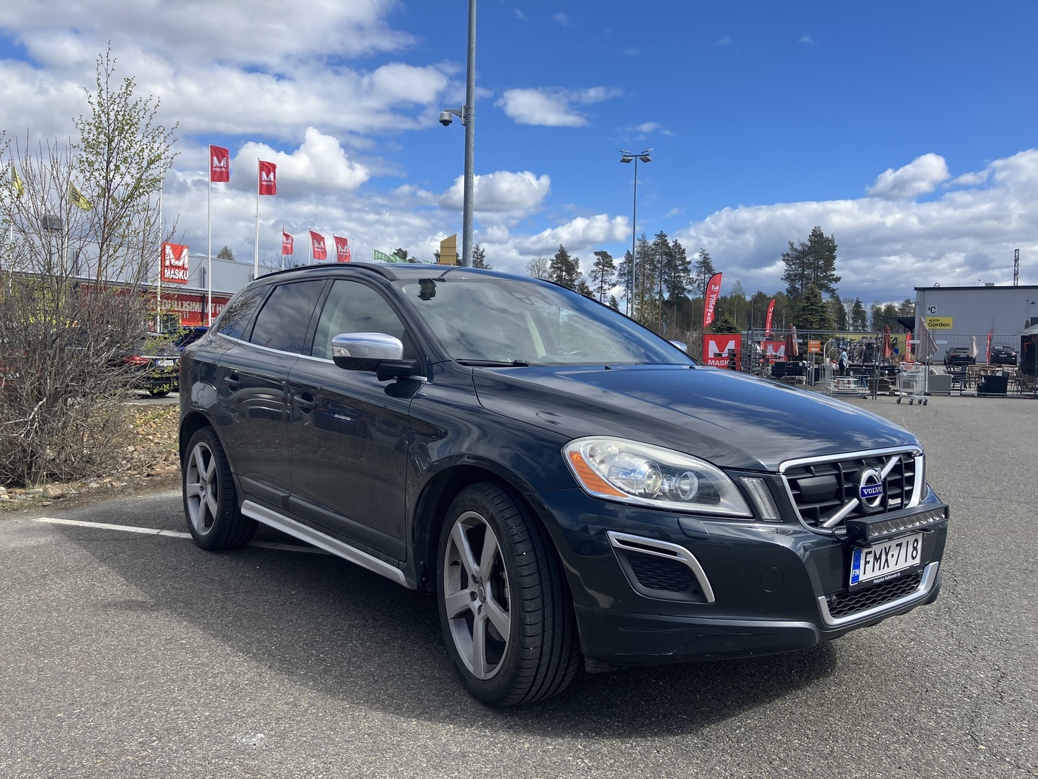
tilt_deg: -2.0
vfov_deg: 49.7
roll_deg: -1.8
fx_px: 840
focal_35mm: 28
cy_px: 390
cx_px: 519
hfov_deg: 63.4
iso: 32
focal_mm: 3.99
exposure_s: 1/1675
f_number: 1.8
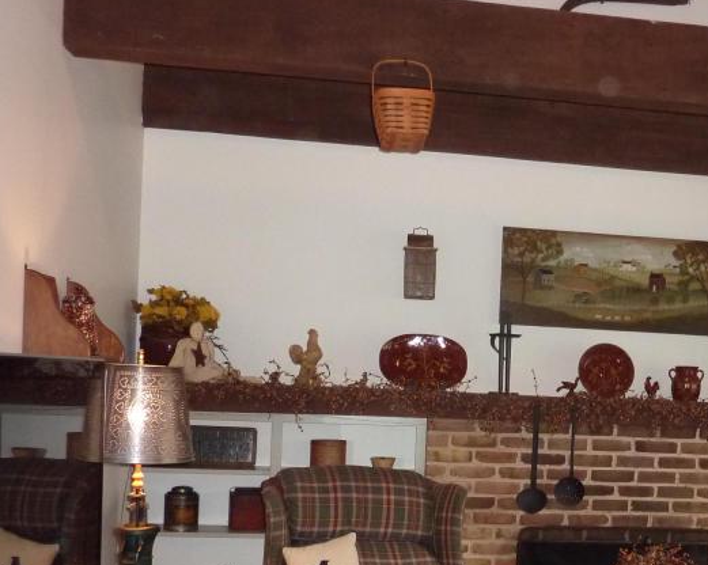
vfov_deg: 30.9
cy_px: 421
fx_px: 1005
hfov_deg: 37.3
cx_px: 576
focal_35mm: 48
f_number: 3.3
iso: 400
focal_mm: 4.1
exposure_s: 1/30
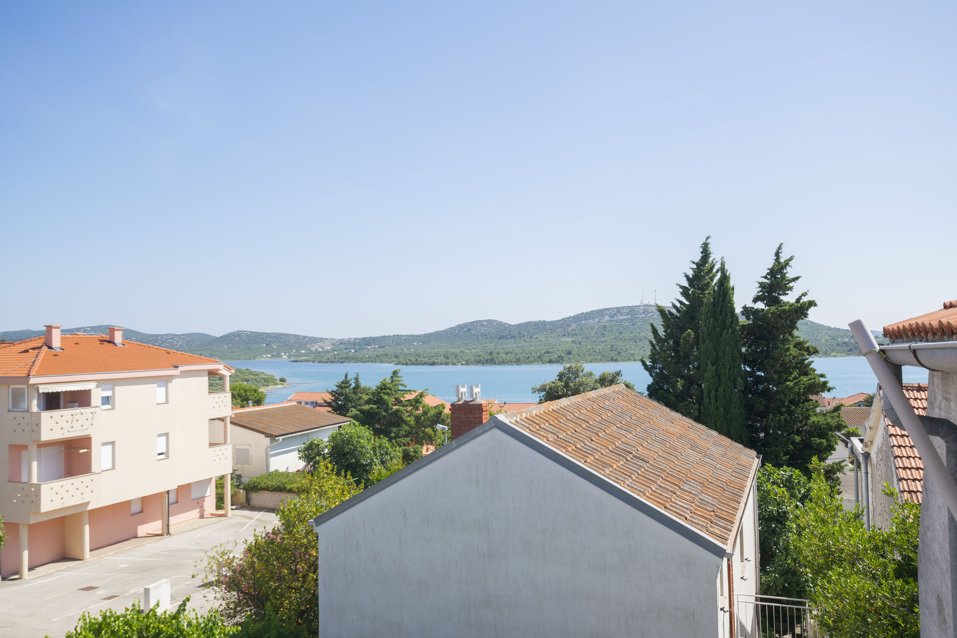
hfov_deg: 61.9
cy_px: 319
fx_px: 797
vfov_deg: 43.6
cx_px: 478
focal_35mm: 30
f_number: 7.1
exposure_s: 1/250
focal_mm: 20
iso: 100
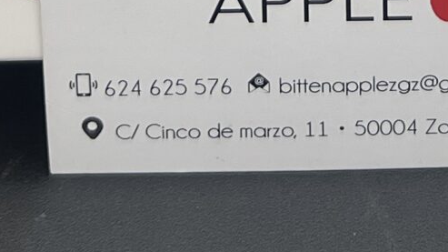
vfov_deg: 7.2
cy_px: -550
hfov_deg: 14.6
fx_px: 1746
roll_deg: +1.0
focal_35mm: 147
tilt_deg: -34.5
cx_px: 260
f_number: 1.5
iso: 50
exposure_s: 1/422
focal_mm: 5.7
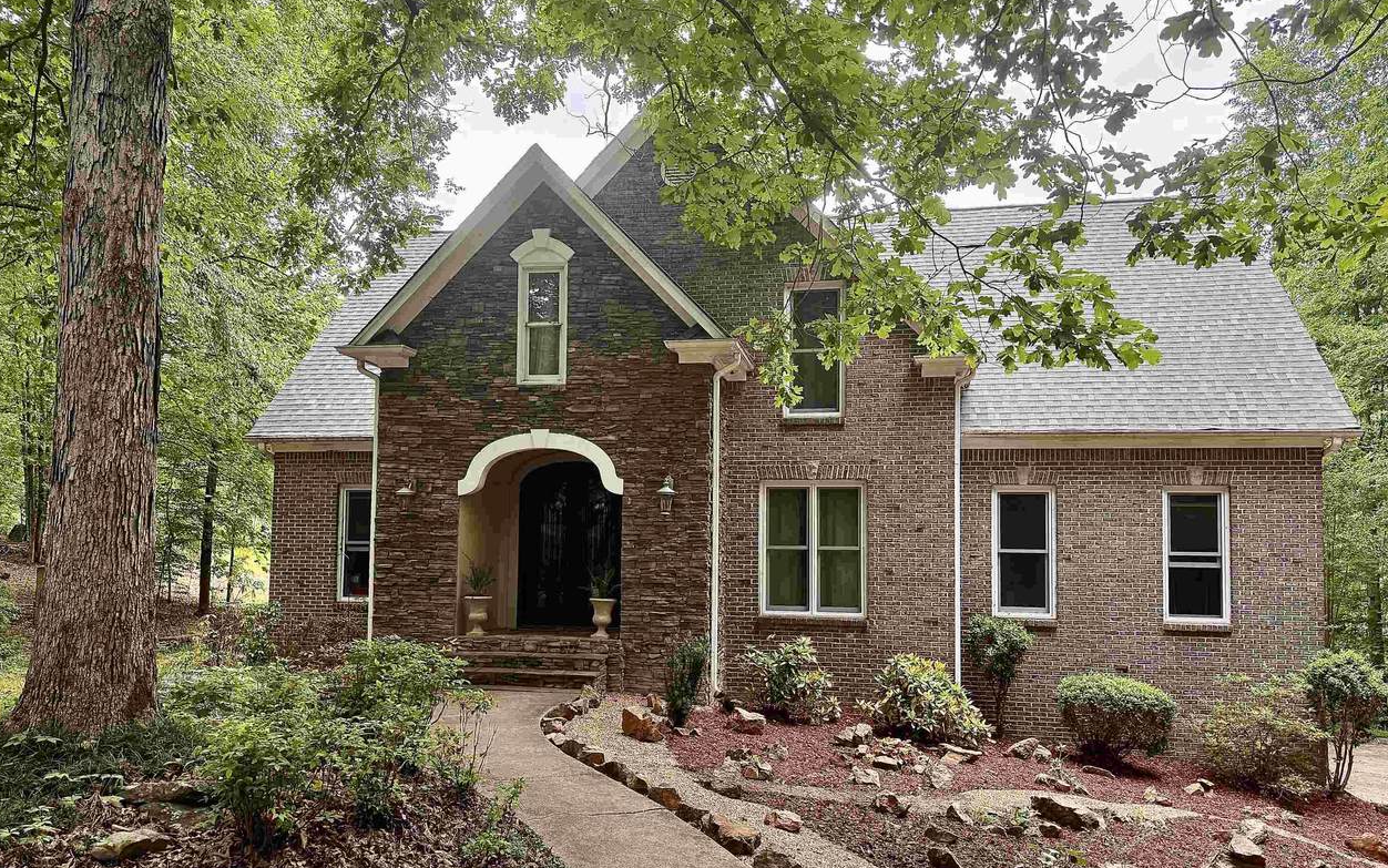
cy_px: 489
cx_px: 696
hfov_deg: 70.4
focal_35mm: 26
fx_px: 984
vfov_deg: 47.5
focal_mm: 6.76
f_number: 1.78
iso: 100
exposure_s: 1/301
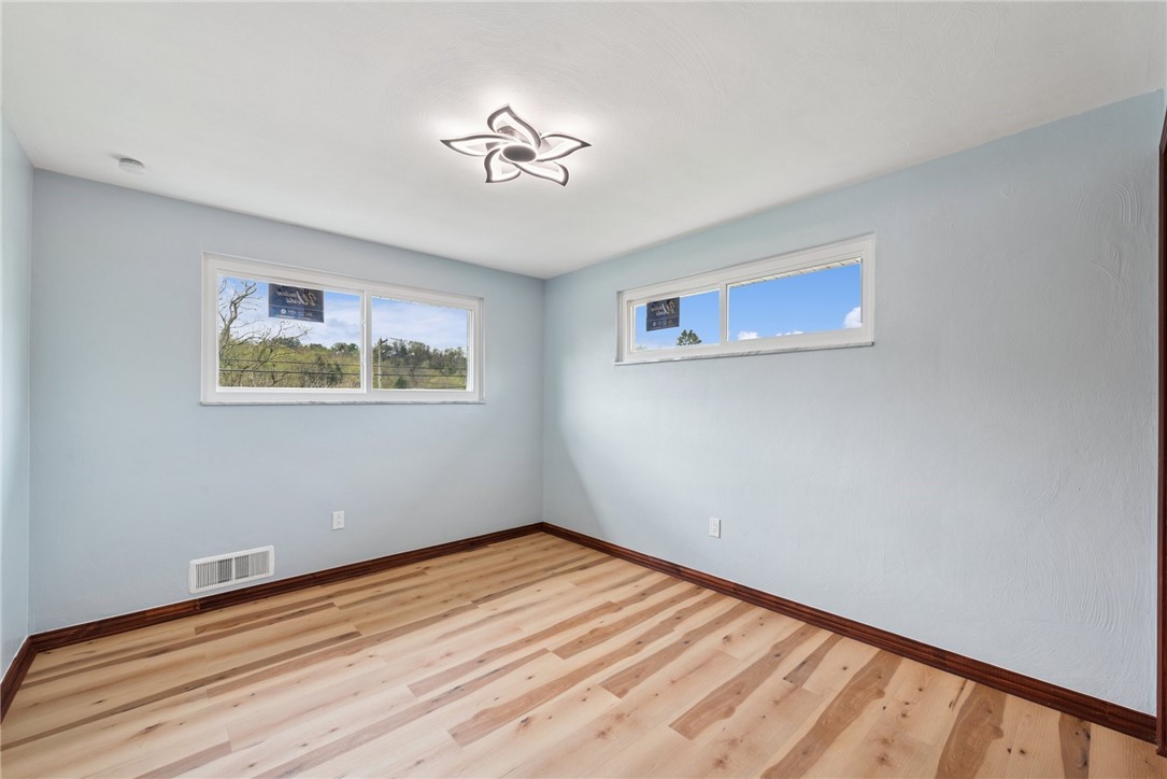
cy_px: 390
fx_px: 454
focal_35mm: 14
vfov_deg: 81.2
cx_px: 584
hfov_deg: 104.2
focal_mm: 14
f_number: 11
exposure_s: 1/10
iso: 50
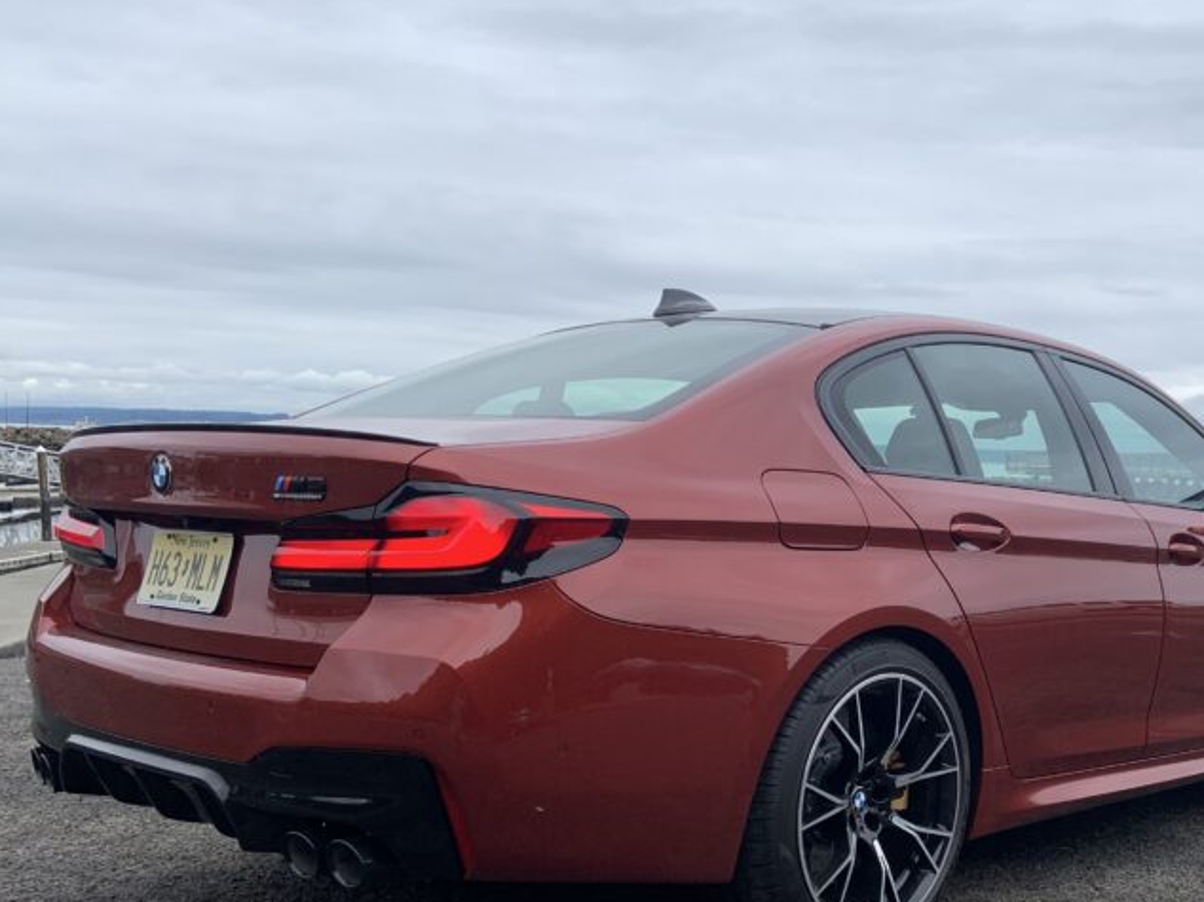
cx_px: 843
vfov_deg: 33.7
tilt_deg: -7.7
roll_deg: -1.3
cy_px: 670
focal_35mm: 42
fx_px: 1460
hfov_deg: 43.9
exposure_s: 1/759
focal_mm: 4.25
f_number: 1.8
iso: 25
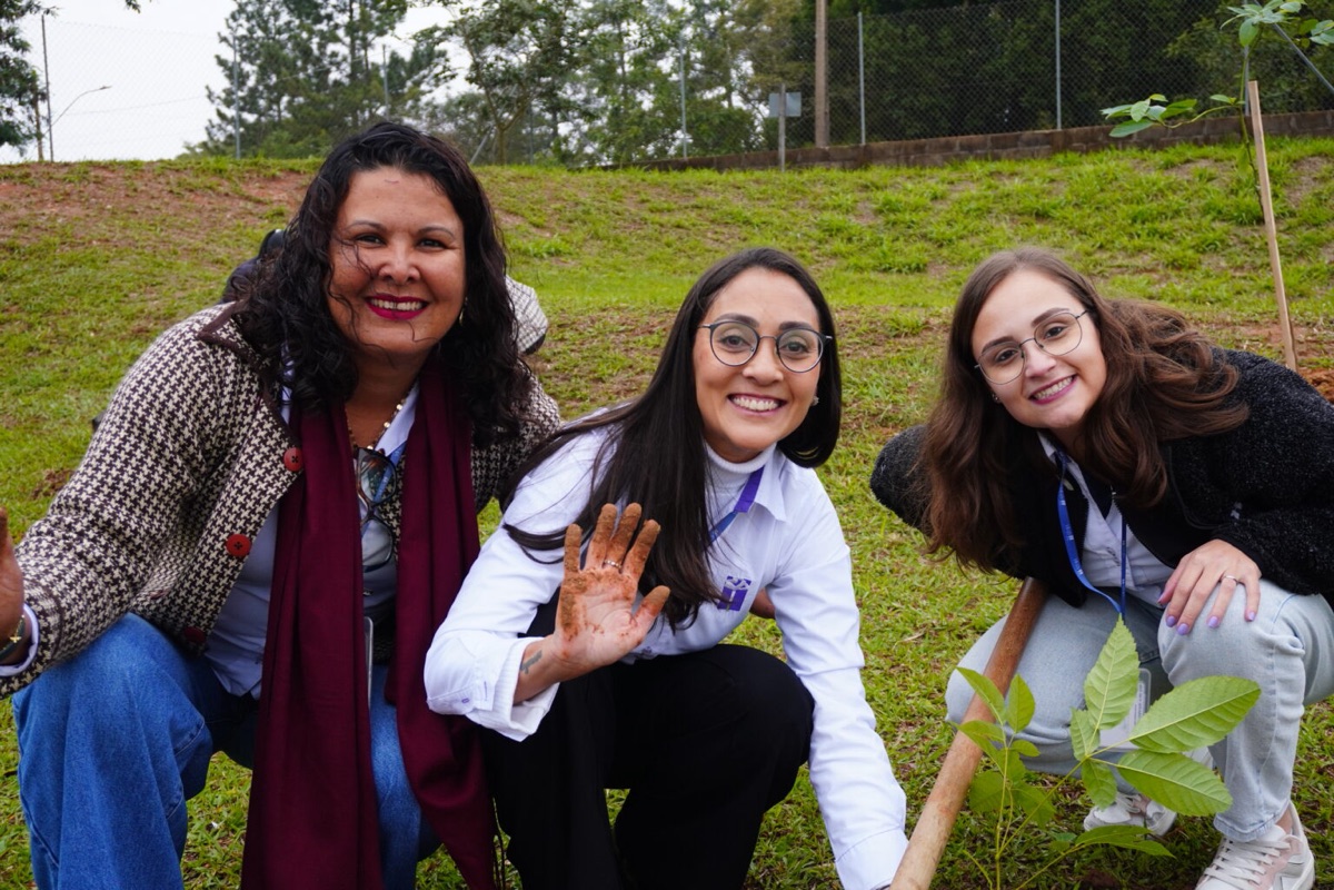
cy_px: 445
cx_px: 667
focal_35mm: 40
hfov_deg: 47.9
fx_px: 1501
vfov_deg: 33.0
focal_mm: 27
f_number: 5.6
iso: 500
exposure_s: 1/250
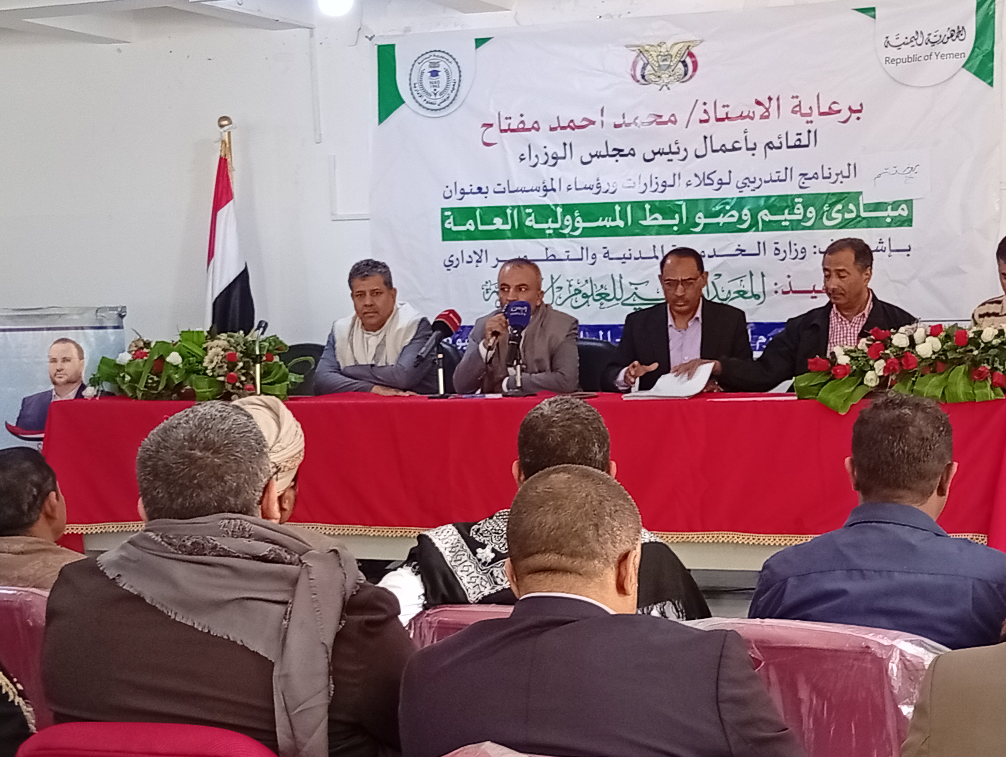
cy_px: 431
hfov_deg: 30.2
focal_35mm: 64
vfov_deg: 23.0
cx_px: 559
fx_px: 1863
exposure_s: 1/30
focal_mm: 3.84
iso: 181
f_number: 1.8
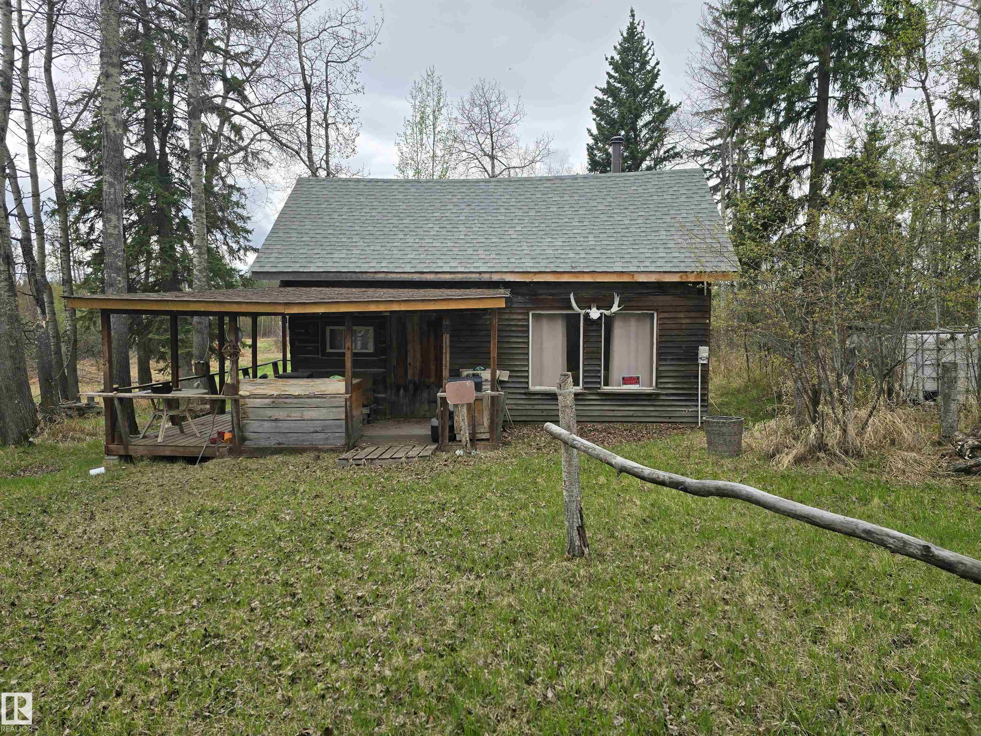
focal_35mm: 23
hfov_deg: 73.9
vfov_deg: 58.9
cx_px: 490
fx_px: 652
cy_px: 368
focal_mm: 6.3
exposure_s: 1/406
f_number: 1.7
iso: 12
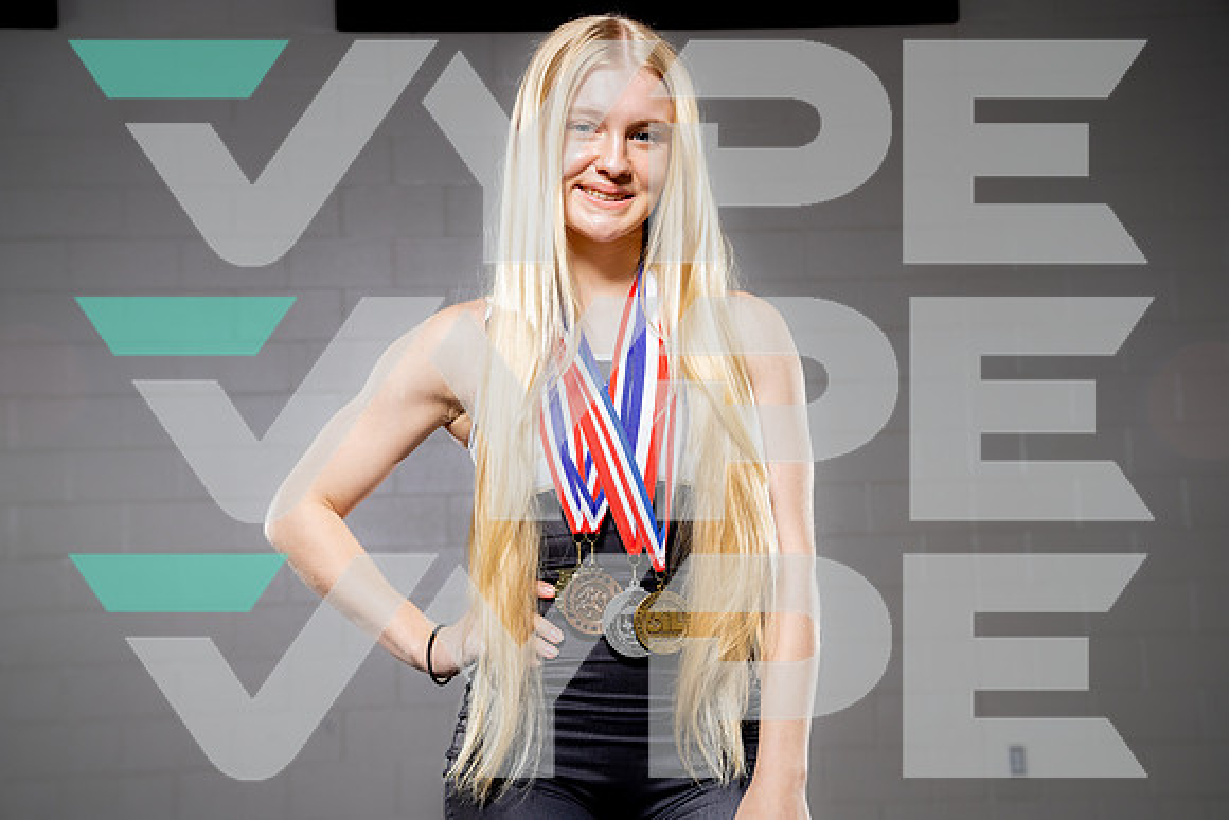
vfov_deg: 23.8
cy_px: 410
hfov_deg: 35.0
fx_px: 1946
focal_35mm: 57
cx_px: 614
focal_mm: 57
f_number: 5.6
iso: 320
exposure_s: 1/250
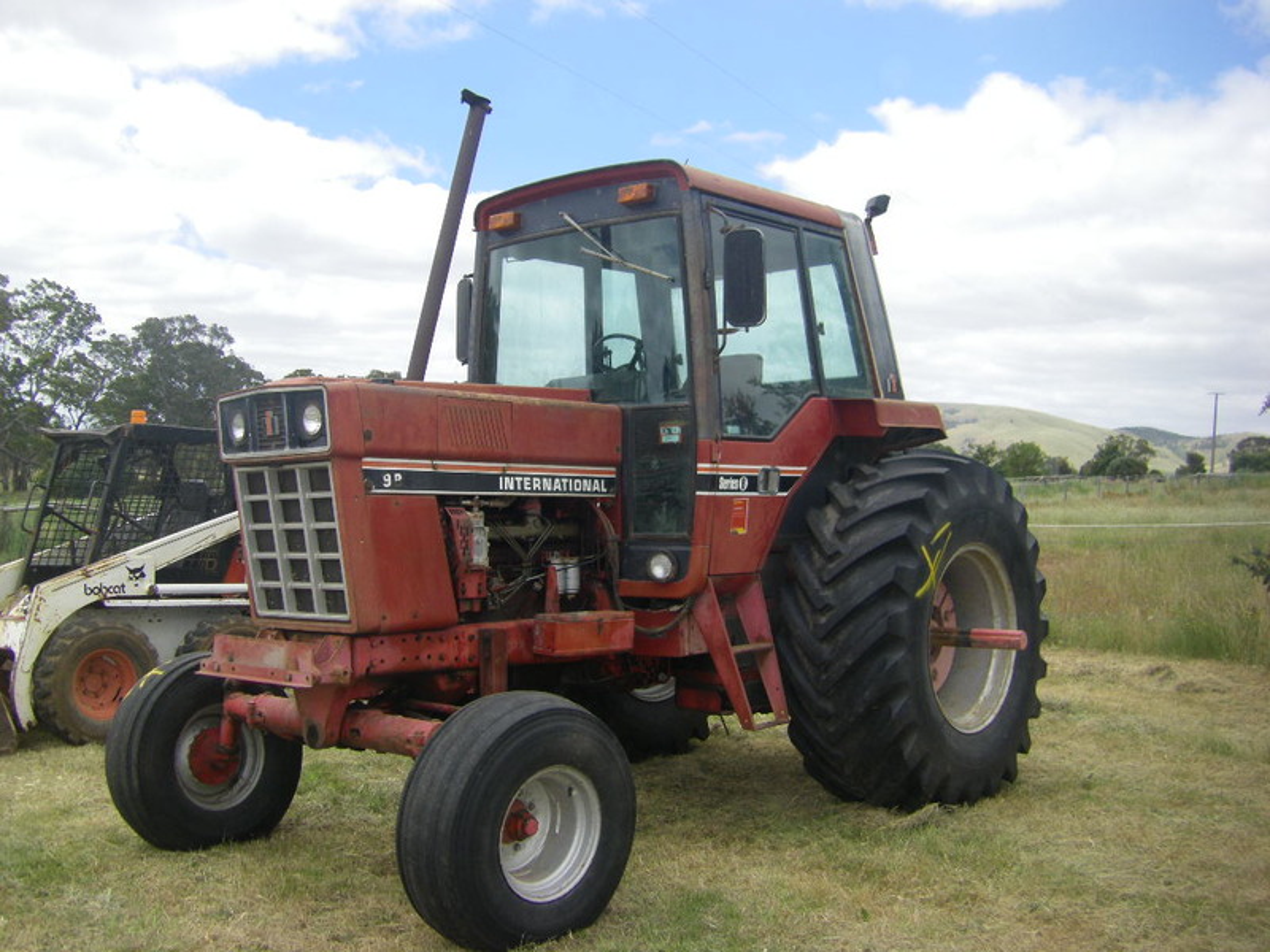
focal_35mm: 38
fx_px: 1394
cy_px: 476
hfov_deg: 49.0
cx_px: 635
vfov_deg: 37.7
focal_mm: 6.3
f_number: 3.5
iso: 80
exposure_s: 1/640
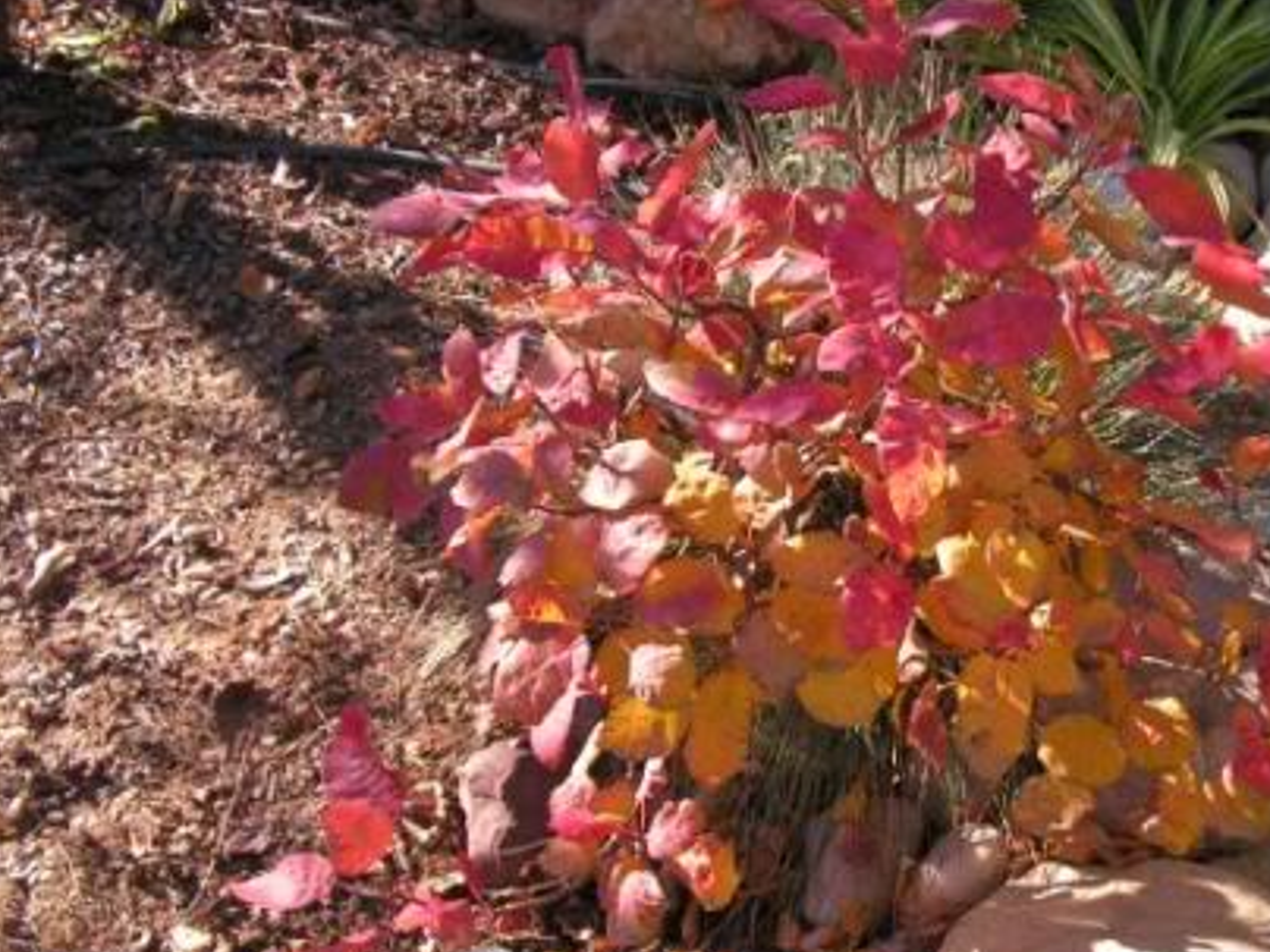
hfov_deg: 33.3
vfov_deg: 25.6
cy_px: 547
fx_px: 2091
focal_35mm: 57
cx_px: 896
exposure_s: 1/200
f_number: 3.2
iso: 64
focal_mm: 6
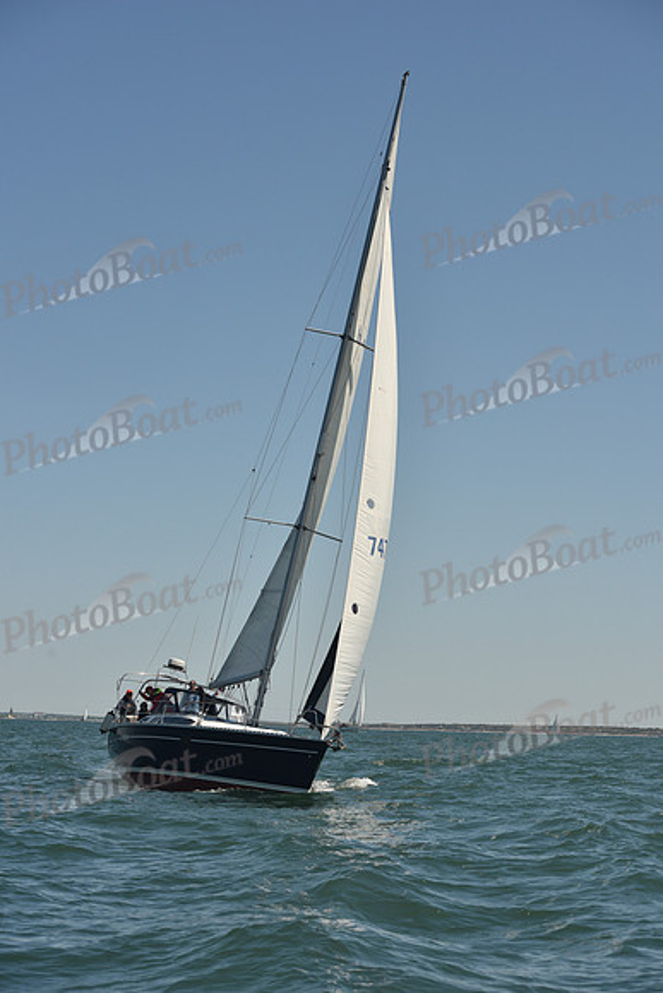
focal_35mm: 70
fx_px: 1932
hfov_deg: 19.5
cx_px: 332
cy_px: 496
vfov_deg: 28.8
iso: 250
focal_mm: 70
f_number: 6.3
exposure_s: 1/800
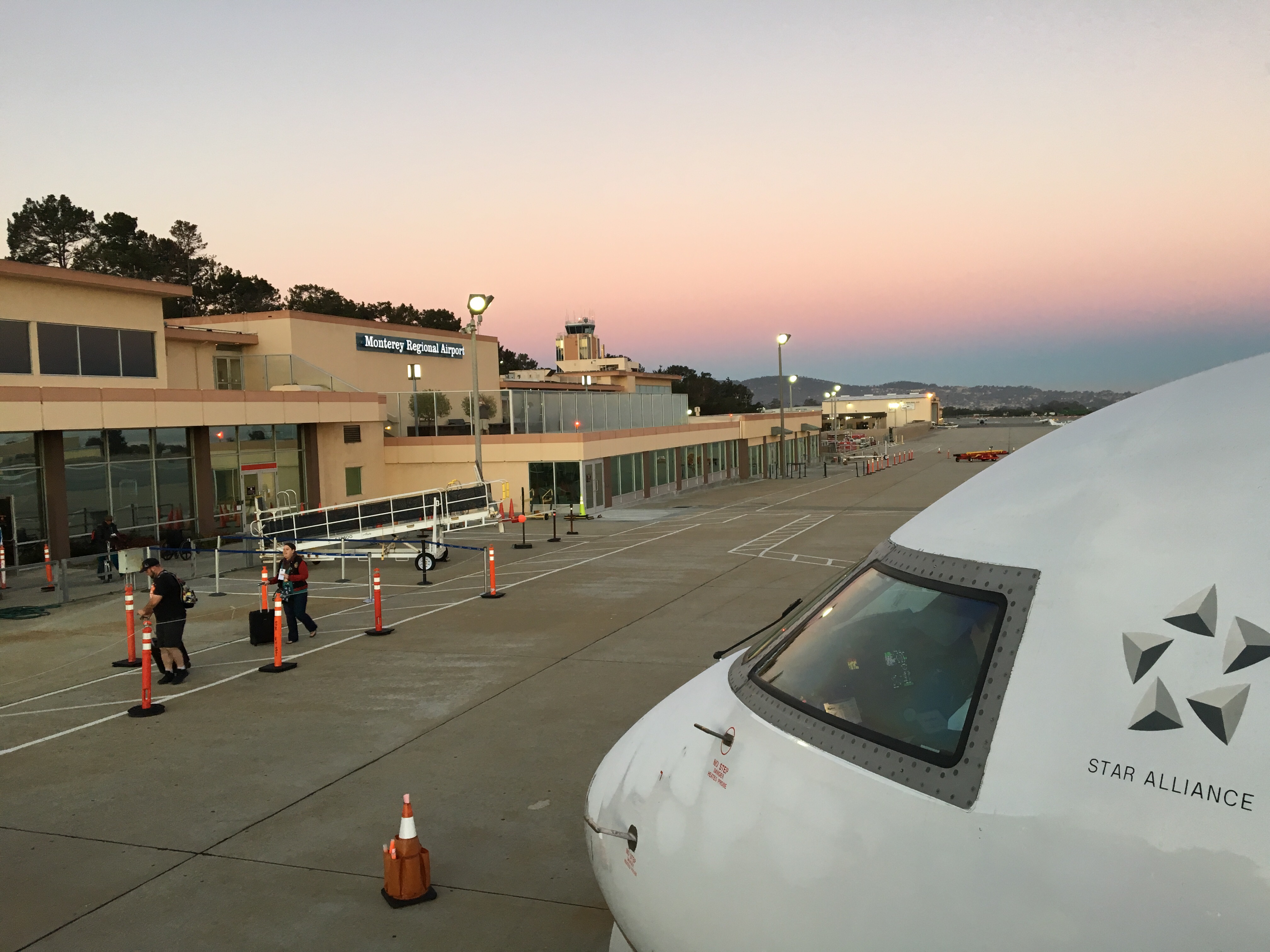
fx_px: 1064
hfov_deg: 61.7
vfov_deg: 48.2
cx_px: 635
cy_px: 476
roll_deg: +2.7
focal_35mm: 29
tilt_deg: -3.5
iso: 32
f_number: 2.2
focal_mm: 4.15
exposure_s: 1/30
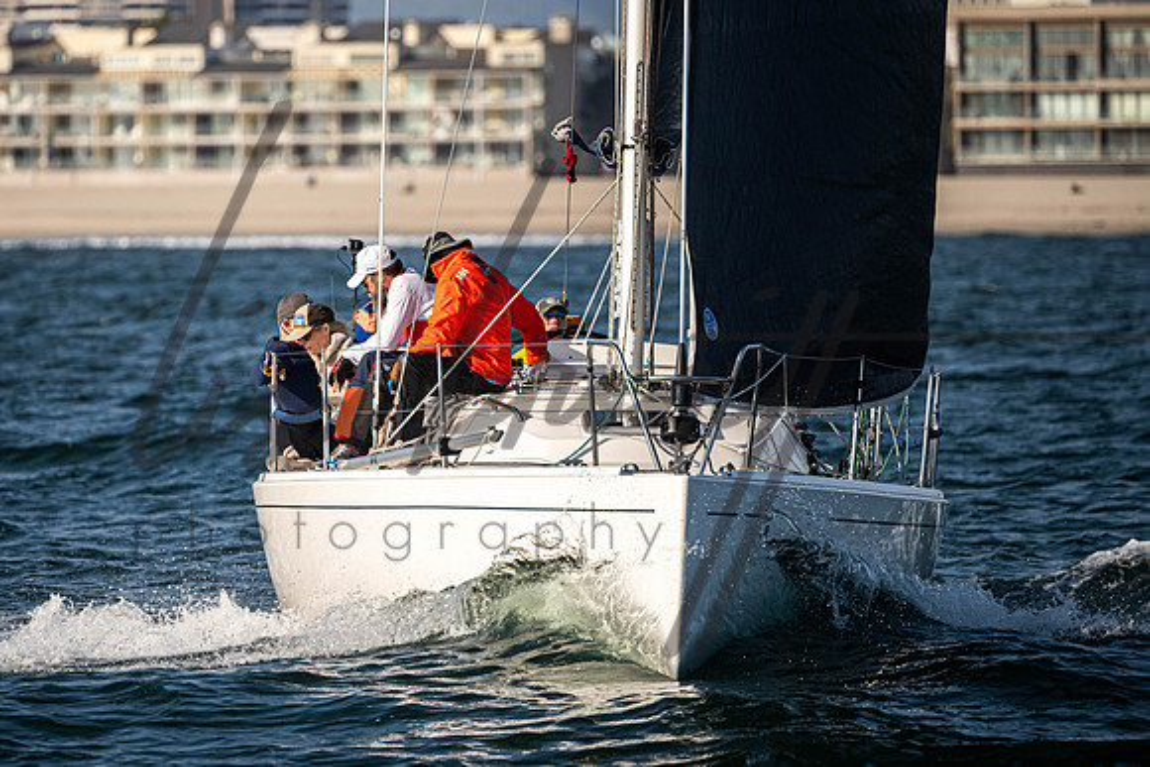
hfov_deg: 4.2
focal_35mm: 487
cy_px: 300
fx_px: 15569
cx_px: 381
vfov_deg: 2.8
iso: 400
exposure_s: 1/4000
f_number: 5.6
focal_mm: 360
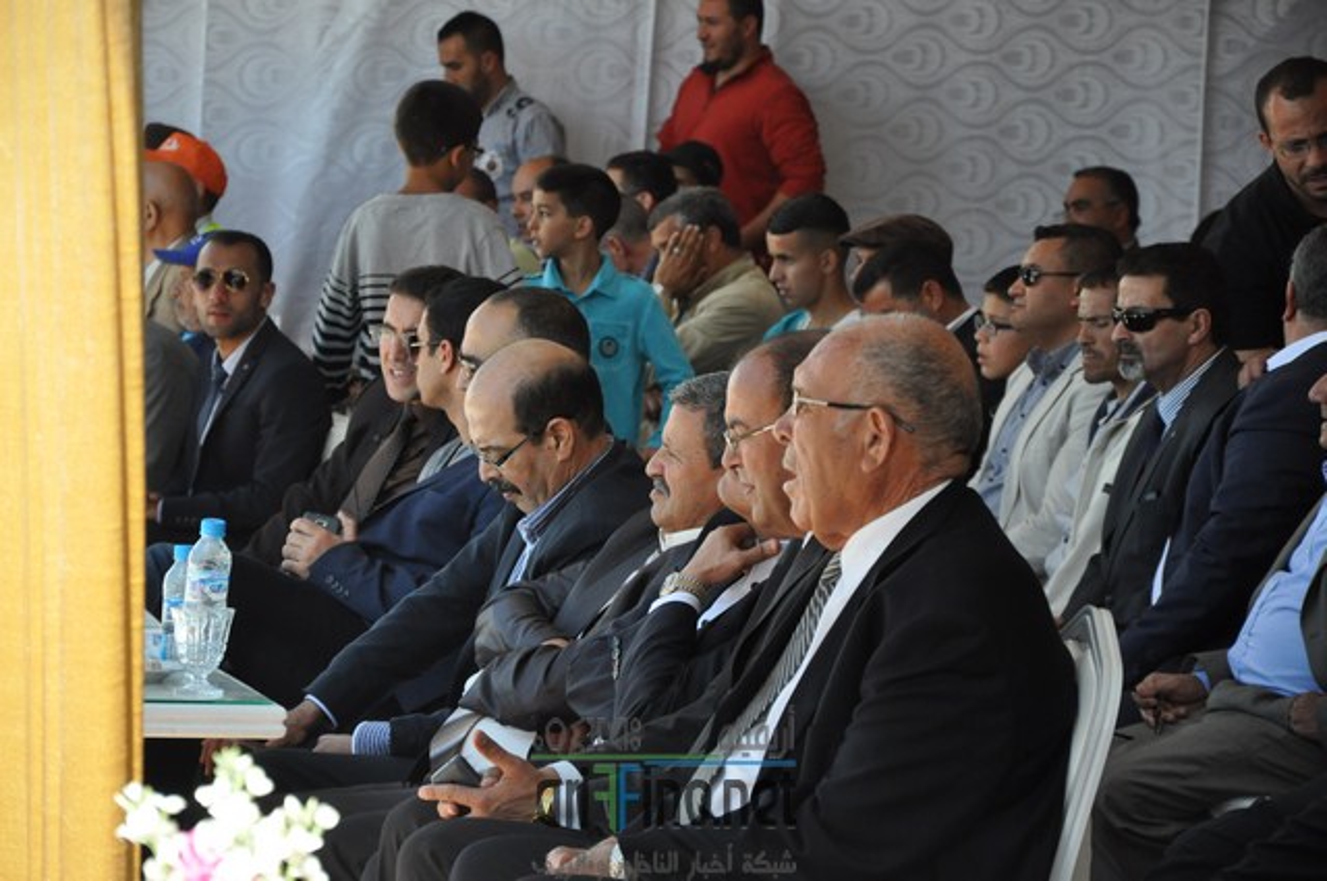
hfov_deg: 13.1
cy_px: 440
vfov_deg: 8.7
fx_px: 5798
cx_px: 664
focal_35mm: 158
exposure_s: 1/640
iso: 800
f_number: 5.6
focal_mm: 105
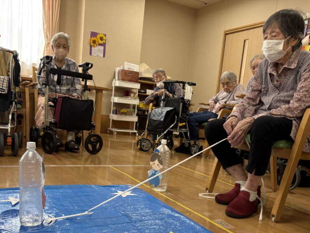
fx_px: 313
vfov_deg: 40.2
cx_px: 159
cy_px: 156
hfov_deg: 52.6
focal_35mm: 35
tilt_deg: -9.3
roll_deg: -5.8
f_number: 1.6
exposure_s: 1/122
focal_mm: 5.96
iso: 125
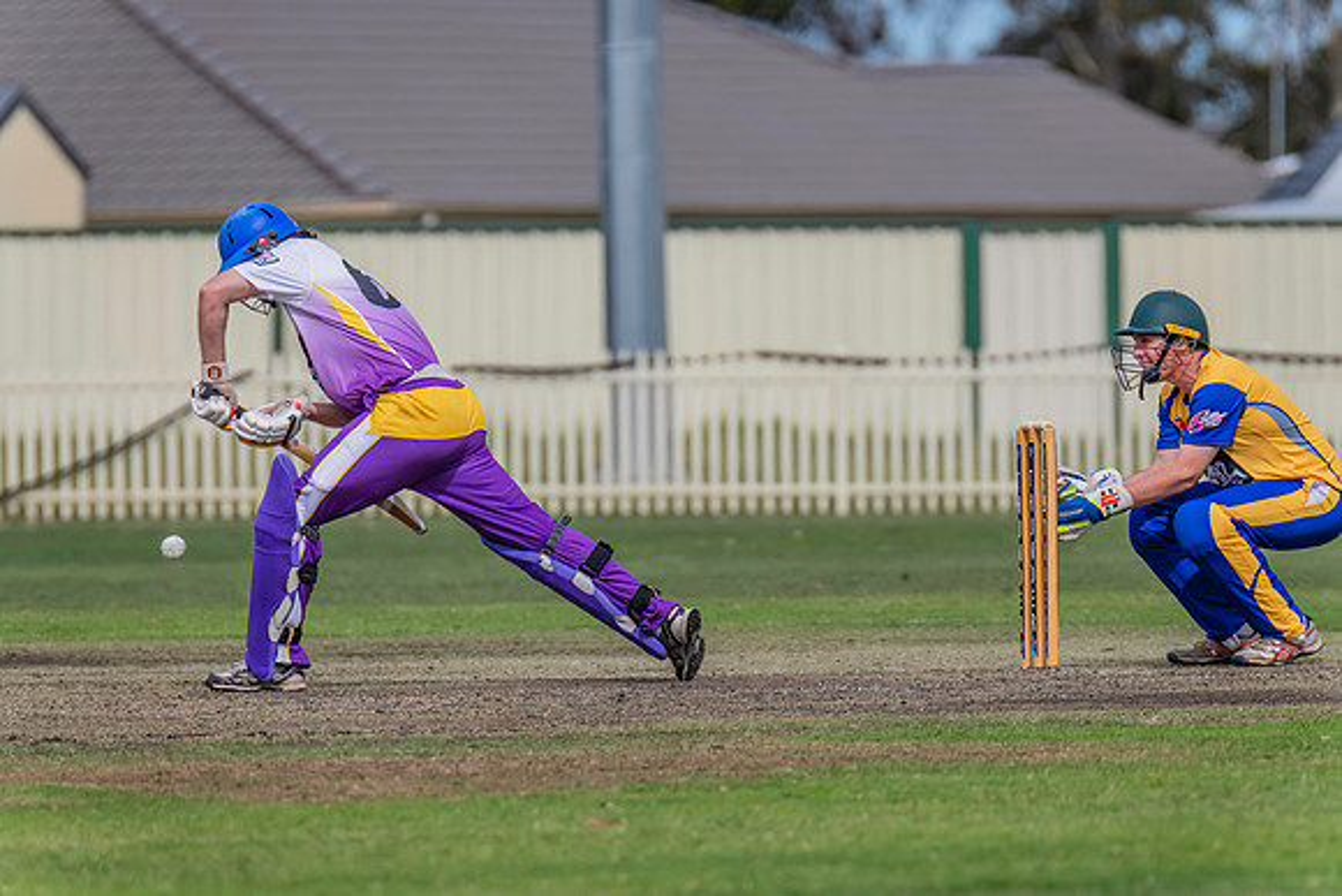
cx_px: 671
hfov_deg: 3.4
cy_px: 448
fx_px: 22371
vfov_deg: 2.3
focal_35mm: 600
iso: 800
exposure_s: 1/2500
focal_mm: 600
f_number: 7.1
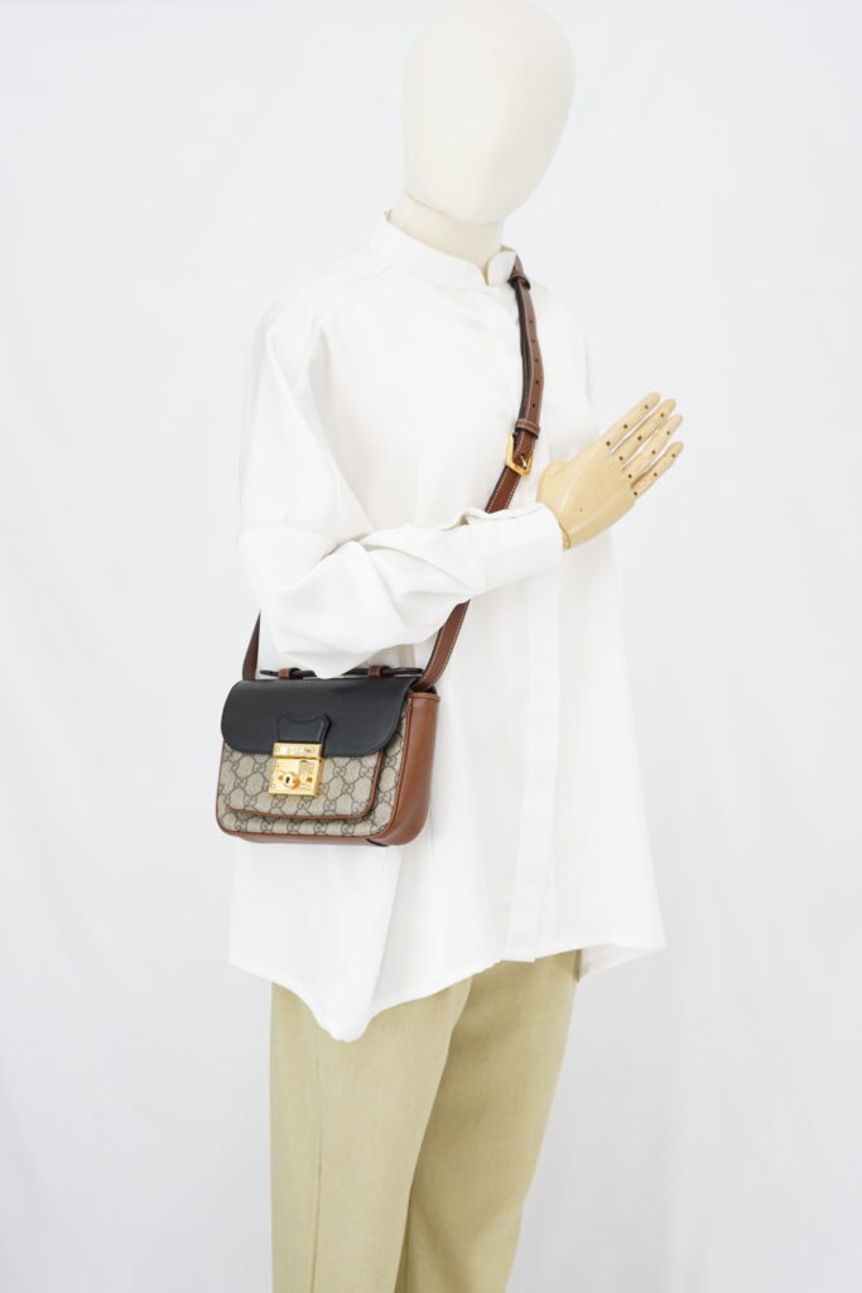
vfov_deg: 39.6
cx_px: 431
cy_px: 646
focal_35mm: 50
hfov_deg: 27.0
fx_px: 1795
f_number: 6.3
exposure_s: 1/6
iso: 640
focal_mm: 50
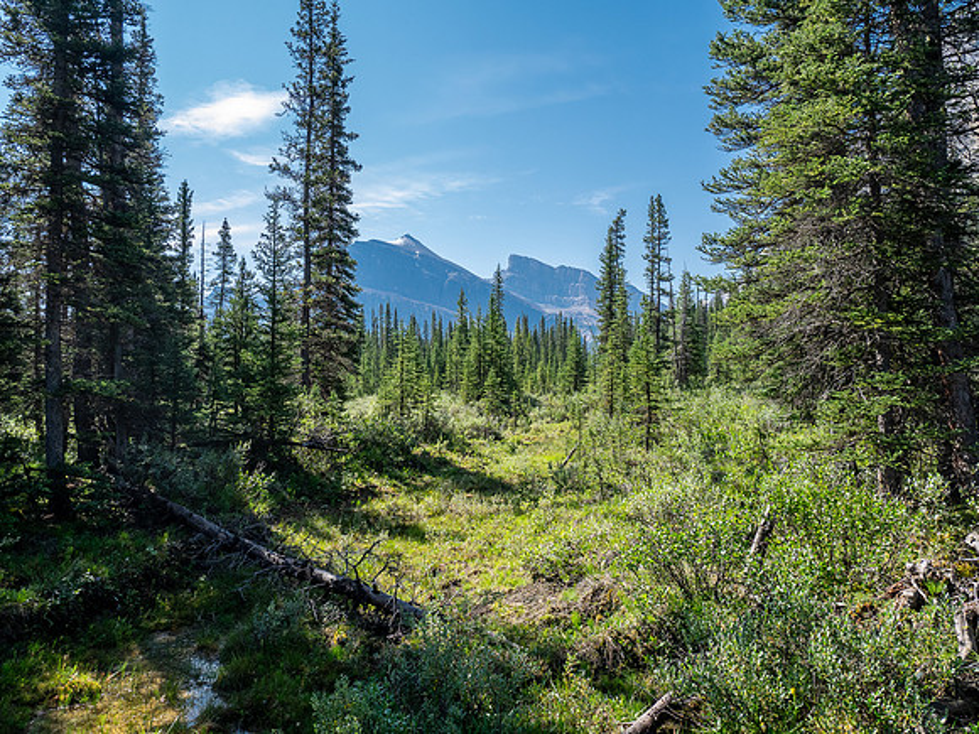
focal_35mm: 24
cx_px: 490
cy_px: 367
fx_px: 679
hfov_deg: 71.6
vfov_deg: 56.8
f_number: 8
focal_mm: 12
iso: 200
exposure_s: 1/200
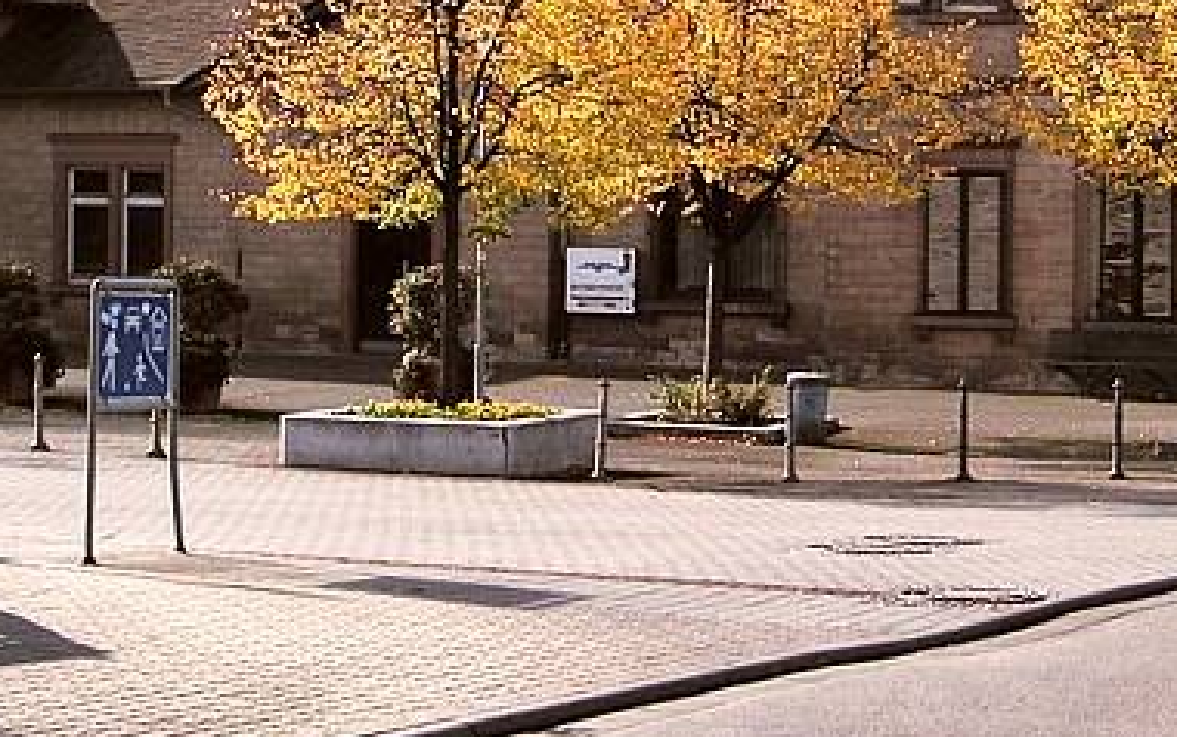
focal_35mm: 96
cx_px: 661
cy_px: 96
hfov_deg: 21.6
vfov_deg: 13.5
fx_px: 3081
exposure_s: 1/750
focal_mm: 7.7
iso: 50
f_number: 3.6
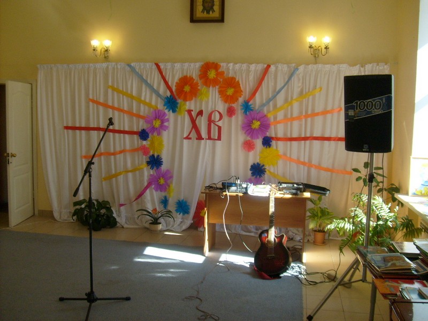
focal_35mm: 35
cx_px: 214
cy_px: 160
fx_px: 433
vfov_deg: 40.7
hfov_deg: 52.6
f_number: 2.8
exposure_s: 1/125
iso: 80
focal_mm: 5.8
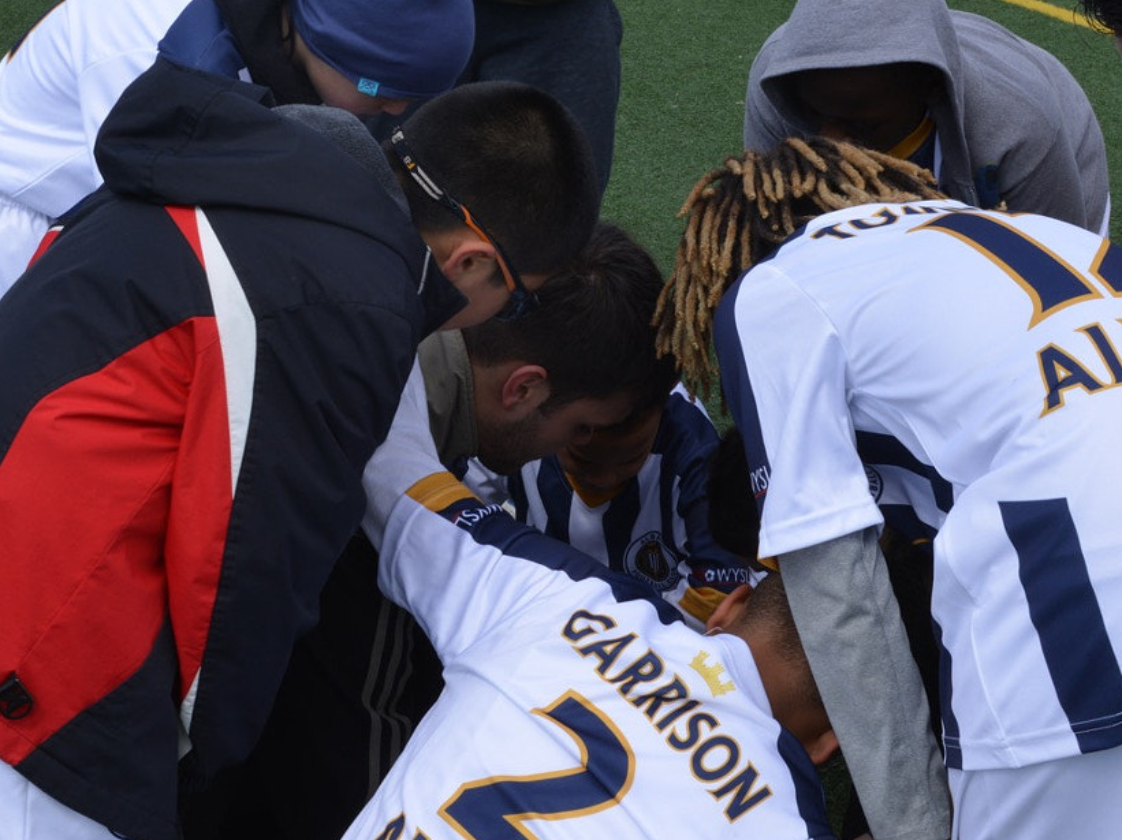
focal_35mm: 75
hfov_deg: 26.0
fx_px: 2430
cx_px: 493
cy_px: 363
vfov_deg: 19.6
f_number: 22
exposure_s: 1/60
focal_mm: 40
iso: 250
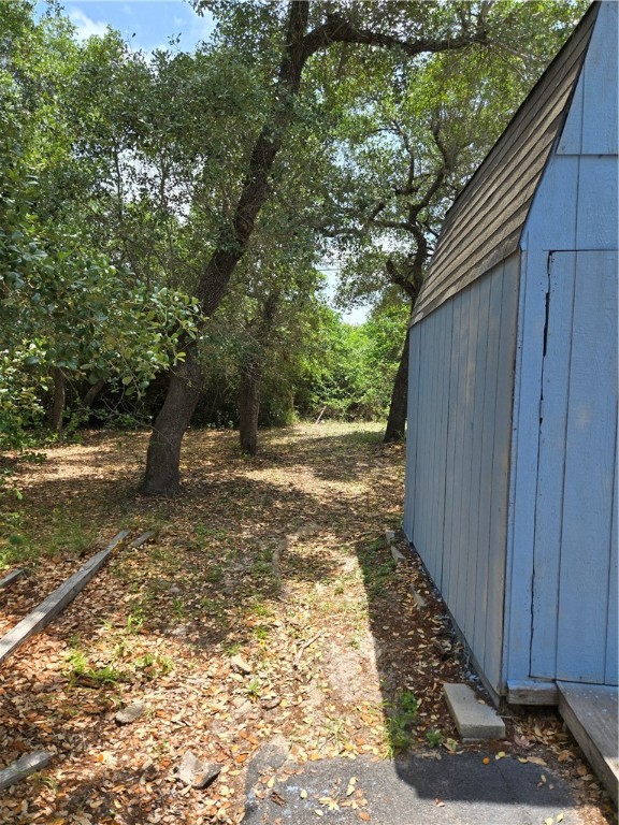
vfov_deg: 73.9
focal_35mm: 23
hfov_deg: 58.9
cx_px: 310
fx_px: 548
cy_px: 412
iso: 80
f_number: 1.8
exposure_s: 1/2122
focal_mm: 5.4
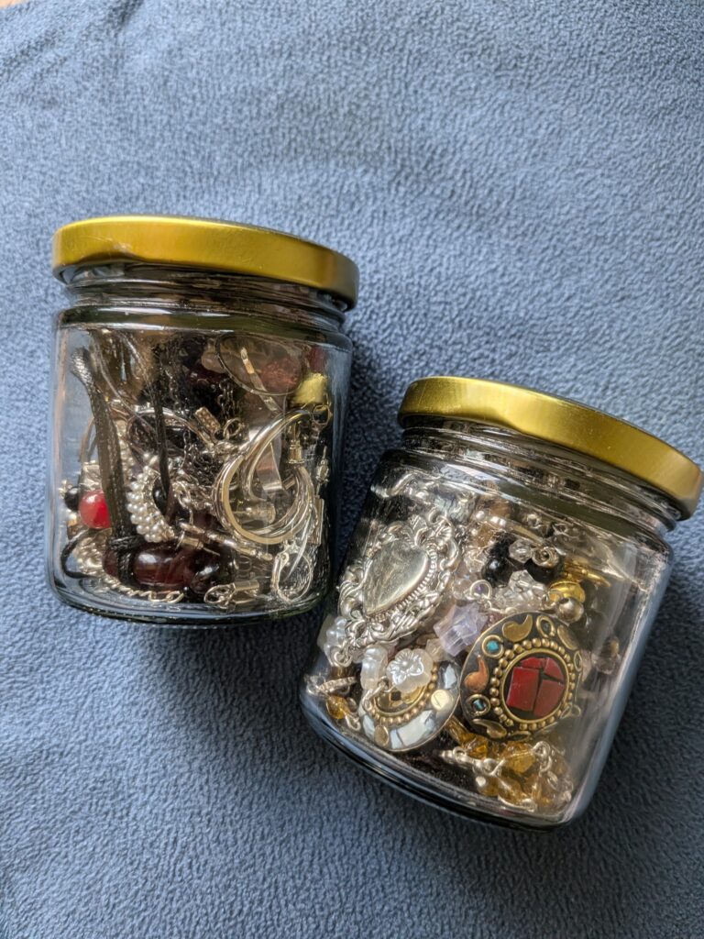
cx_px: 352
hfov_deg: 56.8
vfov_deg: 71.6
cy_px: 470
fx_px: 651
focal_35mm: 24
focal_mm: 4.53
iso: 28
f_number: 1.7
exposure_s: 1/270
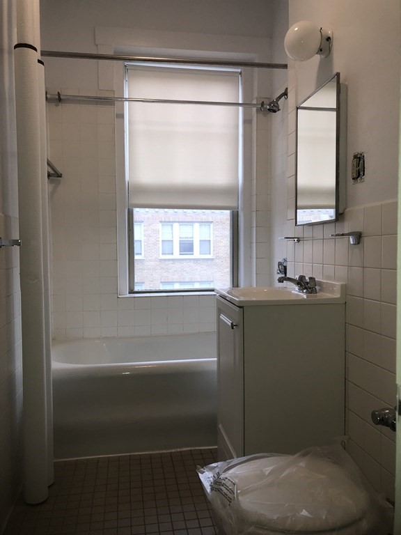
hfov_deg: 49.7
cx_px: 200
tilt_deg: -2.4
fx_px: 432
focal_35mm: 28
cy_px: 268
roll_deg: +1.5
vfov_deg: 63.4
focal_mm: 3.99
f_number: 1.8
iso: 50
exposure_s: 1/120
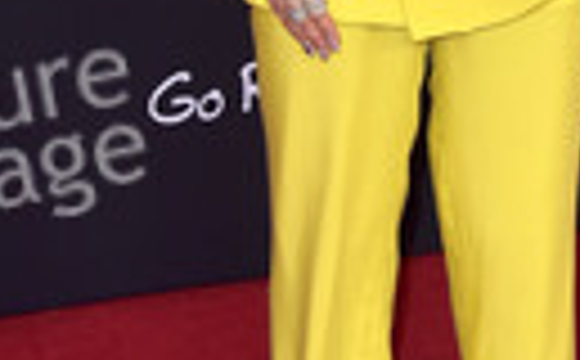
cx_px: 407
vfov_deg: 6.3
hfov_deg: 10.2
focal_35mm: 206
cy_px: -68
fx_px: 3249
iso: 500
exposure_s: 1/250
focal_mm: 65
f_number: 7.1
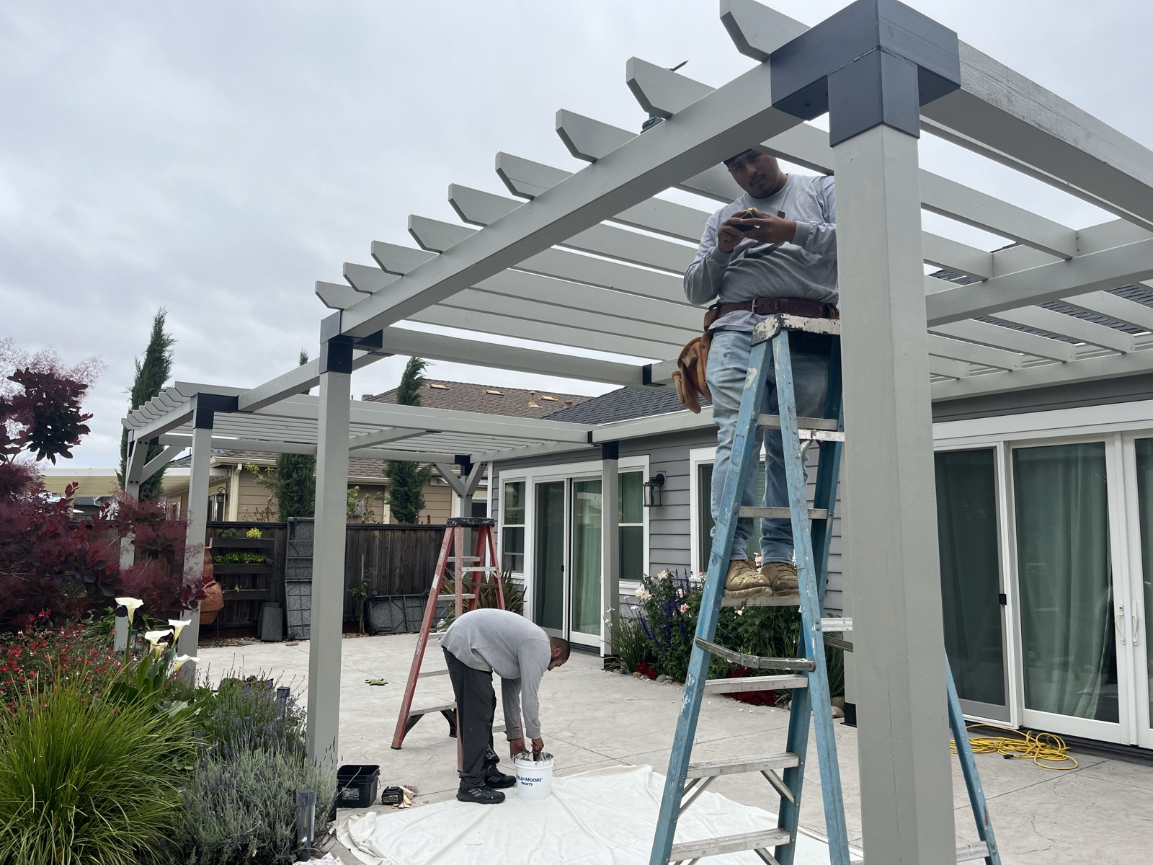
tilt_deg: +8.1
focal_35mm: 26
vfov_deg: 53.1
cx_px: 576
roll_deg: -0.9
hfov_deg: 67.3
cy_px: 432
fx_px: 866
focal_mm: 5.1
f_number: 1.6
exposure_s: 1/3215
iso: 50
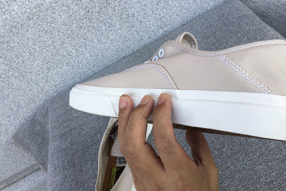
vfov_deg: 40.0
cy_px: 91
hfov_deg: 57.2
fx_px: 262
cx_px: 144
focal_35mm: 33
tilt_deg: -45.0
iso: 25
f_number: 2.4
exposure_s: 1/342
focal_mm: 3.3
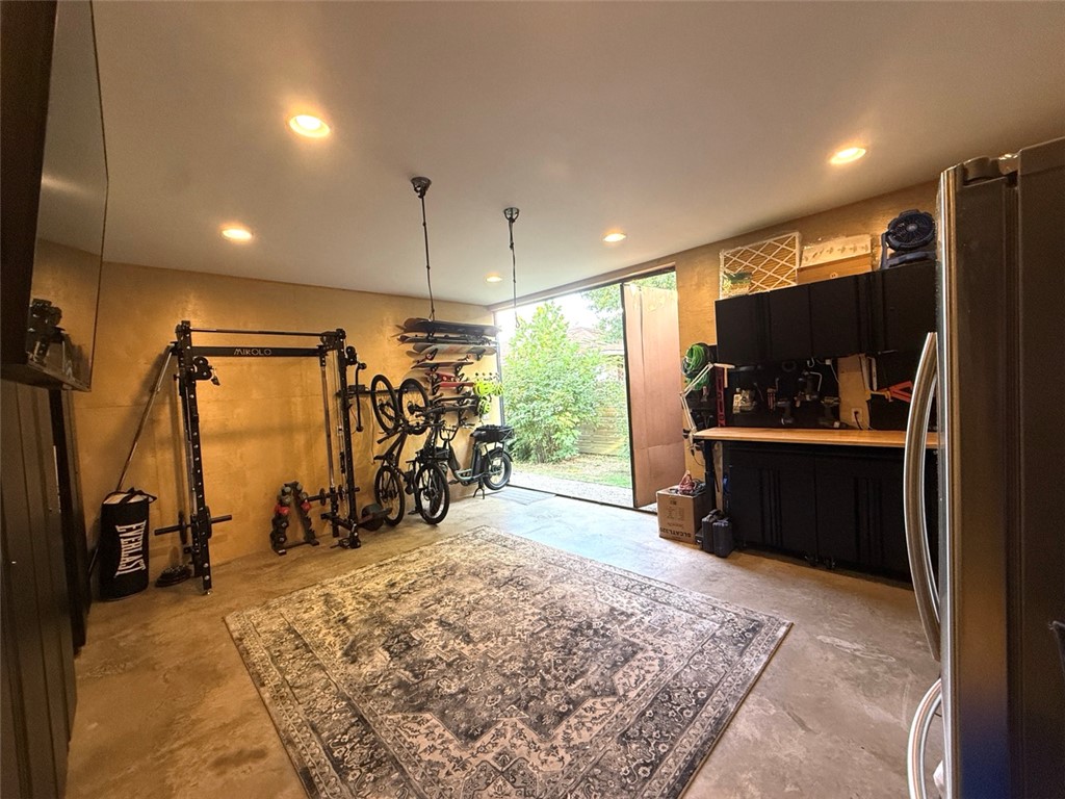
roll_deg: +3.6
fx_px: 431
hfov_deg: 102.1
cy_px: 400
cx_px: 532
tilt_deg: -2.6
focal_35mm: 14
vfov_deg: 85.7
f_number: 2.2
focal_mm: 2.22
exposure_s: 1/99
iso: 250
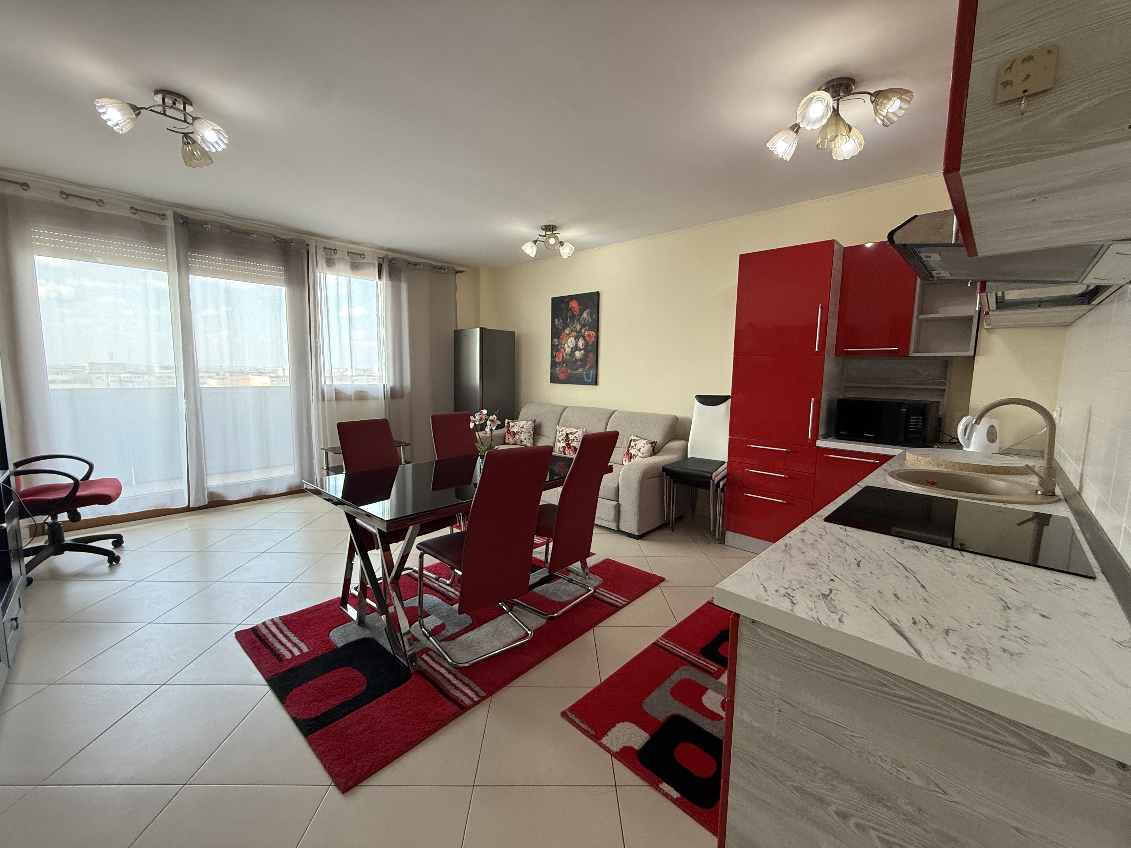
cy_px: 424
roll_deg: -1.1
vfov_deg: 85.7
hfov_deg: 102.1
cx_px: 566
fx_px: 457
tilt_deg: -6.9
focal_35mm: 14
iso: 250
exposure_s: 1/100
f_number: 2.2
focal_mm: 2.22
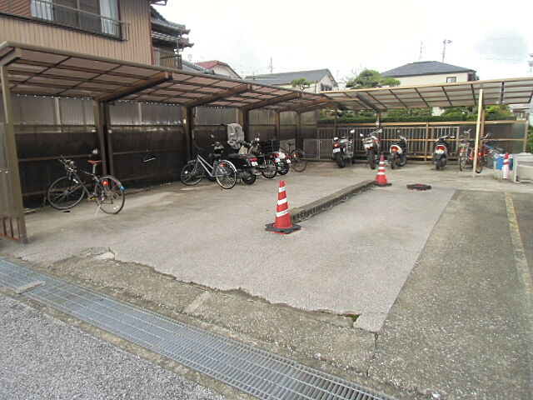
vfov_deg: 56.8
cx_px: 266
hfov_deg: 71.6
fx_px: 370
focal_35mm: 24
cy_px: 200
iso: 100
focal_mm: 4.24
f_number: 3
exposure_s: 1/60
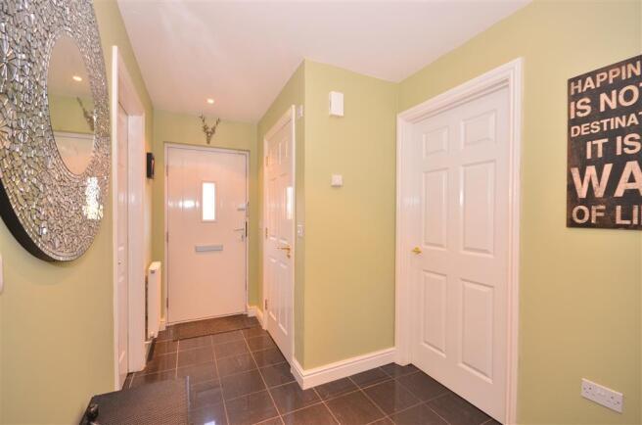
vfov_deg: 77.0
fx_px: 267
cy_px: 212
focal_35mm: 15
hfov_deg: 100.5
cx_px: 321
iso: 400
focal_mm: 10
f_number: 7.1
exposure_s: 1/3
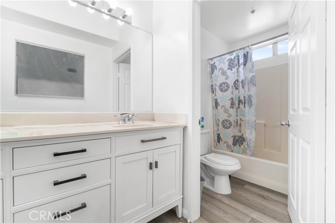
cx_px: 168
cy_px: 112
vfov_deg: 77.3
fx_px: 140
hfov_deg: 100.4
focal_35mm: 15
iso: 400
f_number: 7.1
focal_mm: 10
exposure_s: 1/30
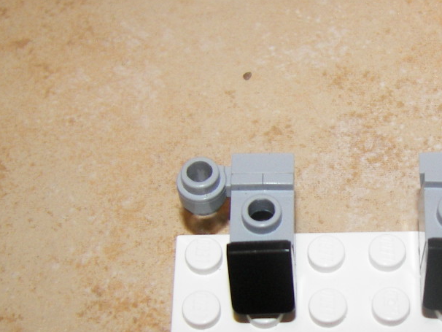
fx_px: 971
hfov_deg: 25.1
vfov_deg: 19.3
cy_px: 236
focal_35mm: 76
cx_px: 367
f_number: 2.8
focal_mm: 6
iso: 100
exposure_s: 1/30
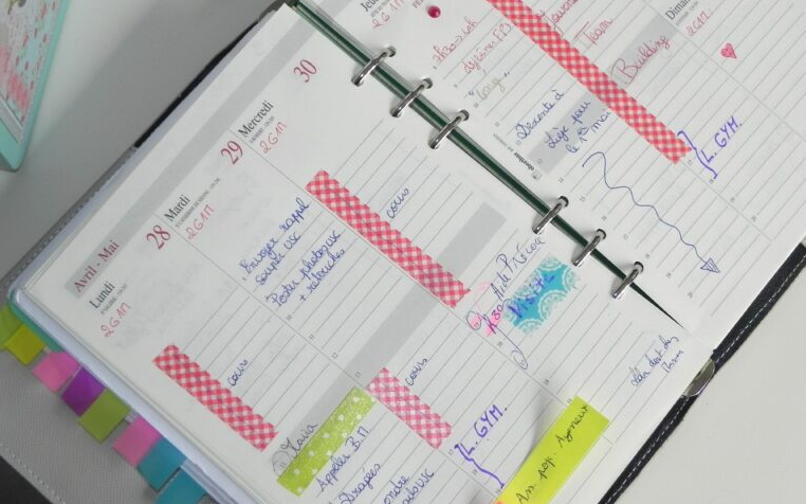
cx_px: 405
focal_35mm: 62
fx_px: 1362
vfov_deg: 20.9
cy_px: 201
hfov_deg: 33.0
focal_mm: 10.3
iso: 160
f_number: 4
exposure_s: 1/110
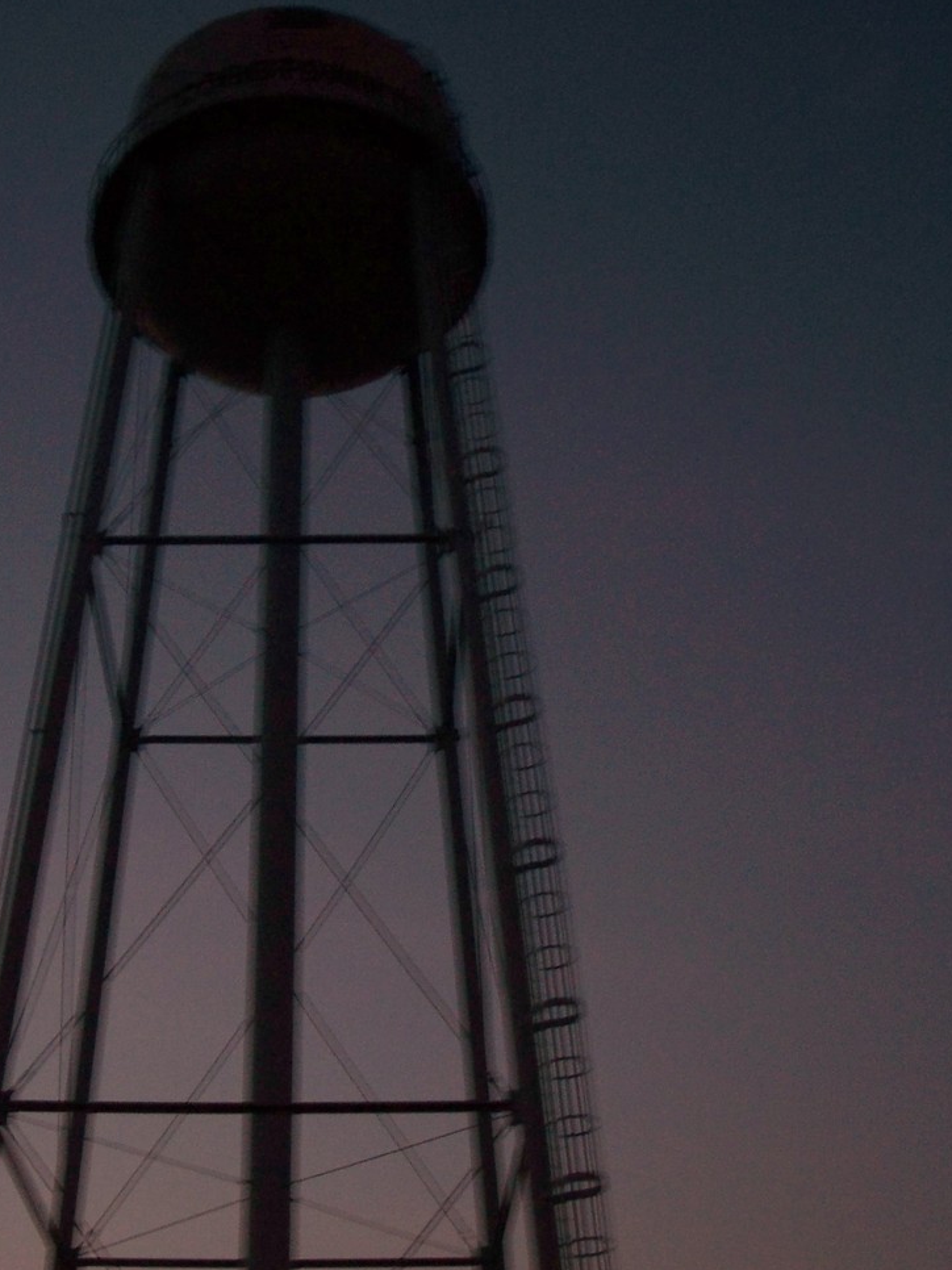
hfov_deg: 29.0
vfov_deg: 38.1
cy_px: 743
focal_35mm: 50
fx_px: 1834
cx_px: 340
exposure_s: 1/8
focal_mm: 7.8
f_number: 2.8
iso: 200
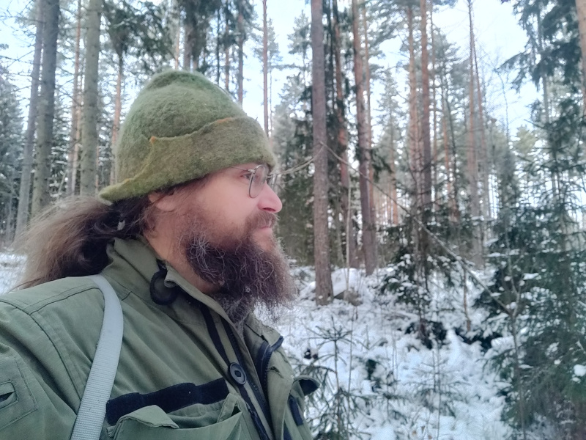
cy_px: 220
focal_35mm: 20
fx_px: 339
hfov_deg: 81.7
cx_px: 293
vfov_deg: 66.0
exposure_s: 1/100
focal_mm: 3.48
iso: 160
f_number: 2
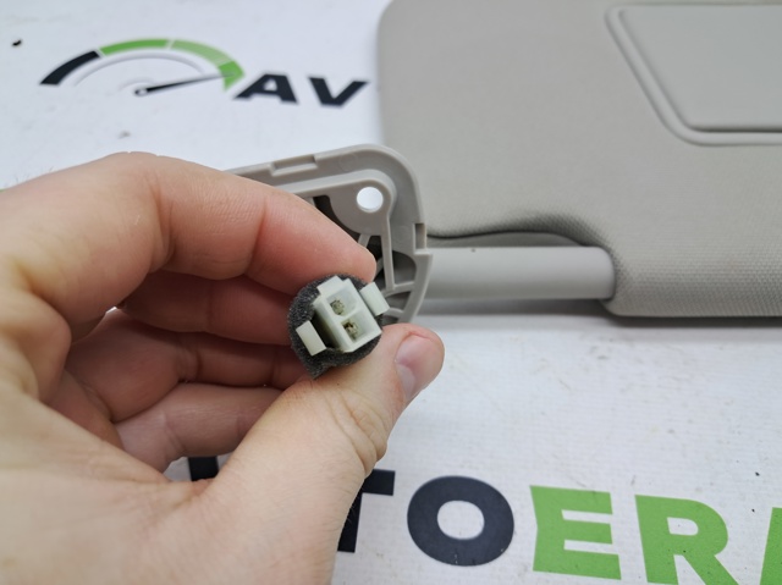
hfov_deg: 65.4
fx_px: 609
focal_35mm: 27
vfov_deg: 51.3
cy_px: 292
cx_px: 391
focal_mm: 4
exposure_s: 1/50
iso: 50
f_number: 1.8
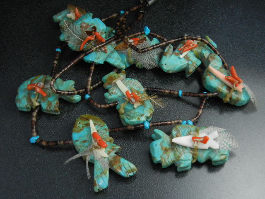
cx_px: 132
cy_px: 100
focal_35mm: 52
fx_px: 398
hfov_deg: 36.8
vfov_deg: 28.0
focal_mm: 9.3
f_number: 7.8
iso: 800
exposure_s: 1/30
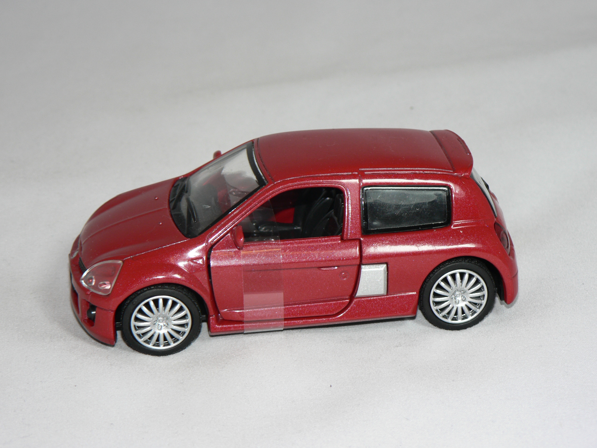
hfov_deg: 19.8
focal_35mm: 99
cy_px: 224
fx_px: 1707
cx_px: 298
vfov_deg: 14.9
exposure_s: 1/60
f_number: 3.2
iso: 80
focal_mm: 16.5
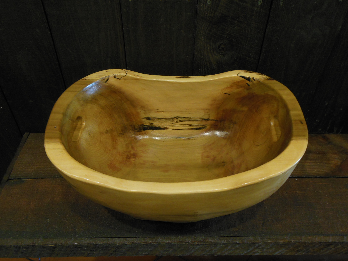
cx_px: 174
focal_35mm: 29
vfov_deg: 48.2
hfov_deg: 61.7
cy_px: 130
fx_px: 292
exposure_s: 1/25
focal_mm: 5.2
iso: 400
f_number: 3.3
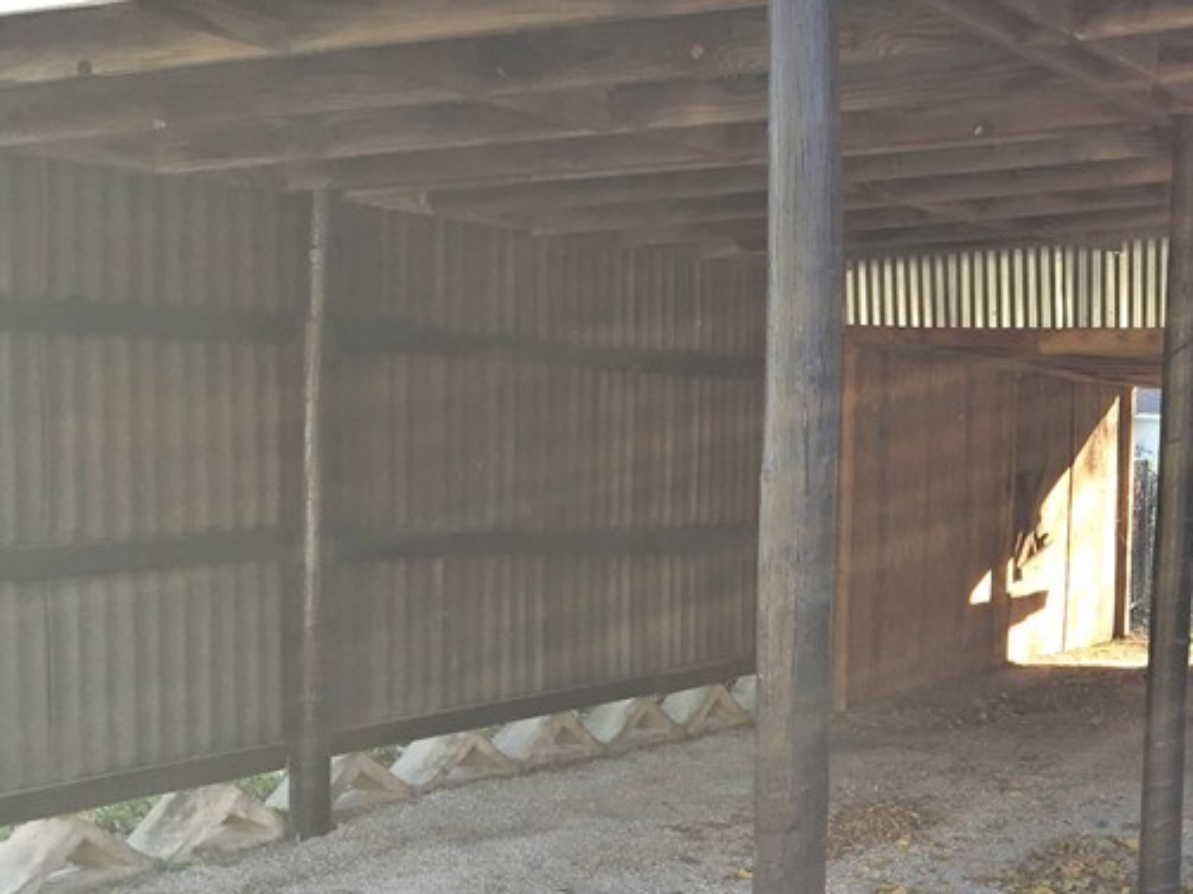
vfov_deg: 24.6
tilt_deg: -5.2
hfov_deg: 30.4
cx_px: 1195
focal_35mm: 59
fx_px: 2033
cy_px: 650
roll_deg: -1.6
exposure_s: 1/120
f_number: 2.2
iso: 40
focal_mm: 4.15
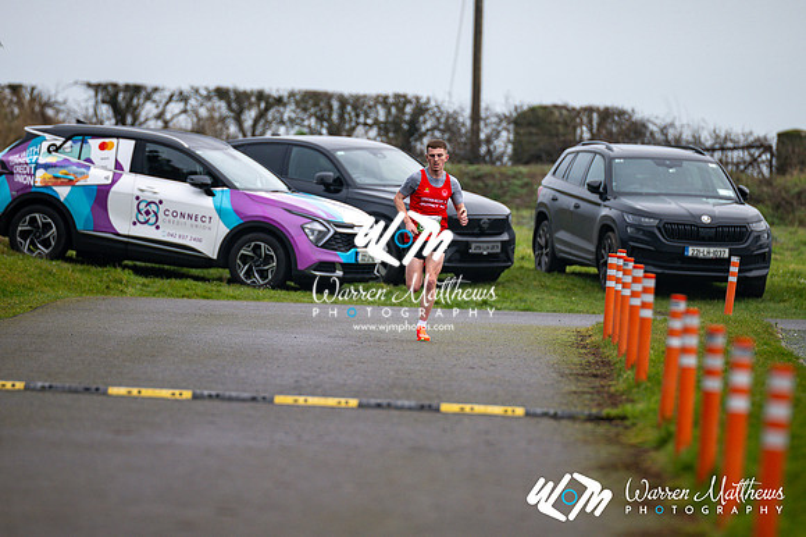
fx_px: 10069
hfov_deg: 4.6
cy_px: 268
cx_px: 403
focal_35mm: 450
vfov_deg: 3.1
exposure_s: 1/1600
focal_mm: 300
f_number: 2.8
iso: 280
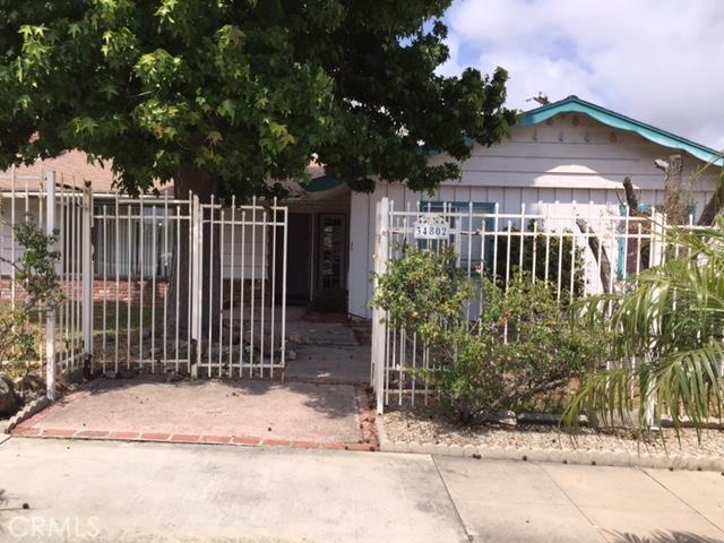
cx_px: 362
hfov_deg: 61.7
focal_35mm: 29
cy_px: 272
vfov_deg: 48.2
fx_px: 607
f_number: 2.2
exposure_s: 1/1799
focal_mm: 4.15
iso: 40
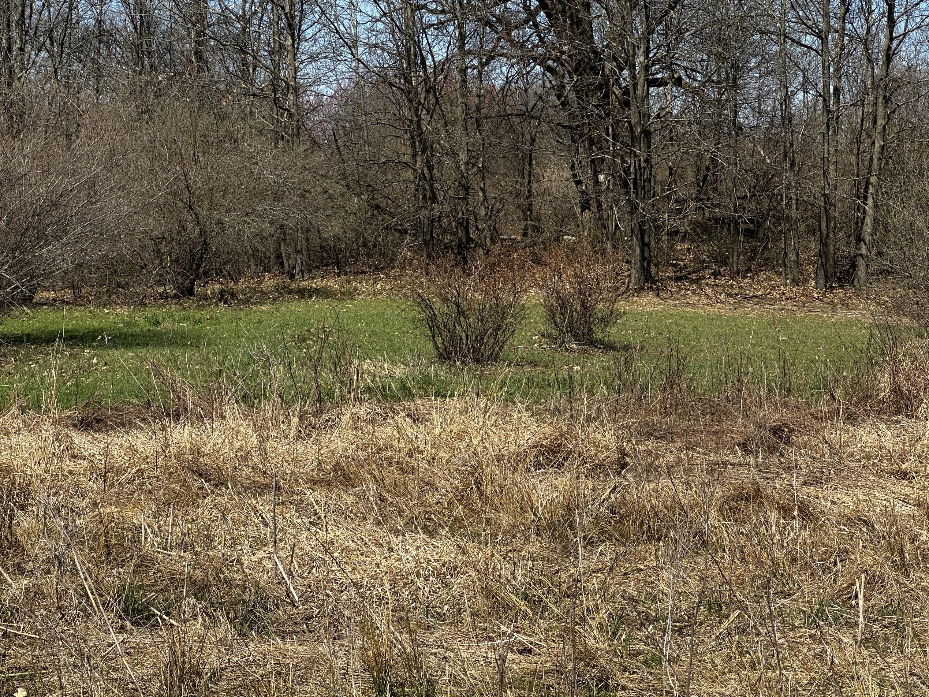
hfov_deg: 21.5
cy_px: 318
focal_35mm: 91
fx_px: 2442
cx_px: 464
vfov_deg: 16.2
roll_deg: -1.1
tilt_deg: -0.9
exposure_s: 1/713
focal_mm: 9
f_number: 2.8
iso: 32
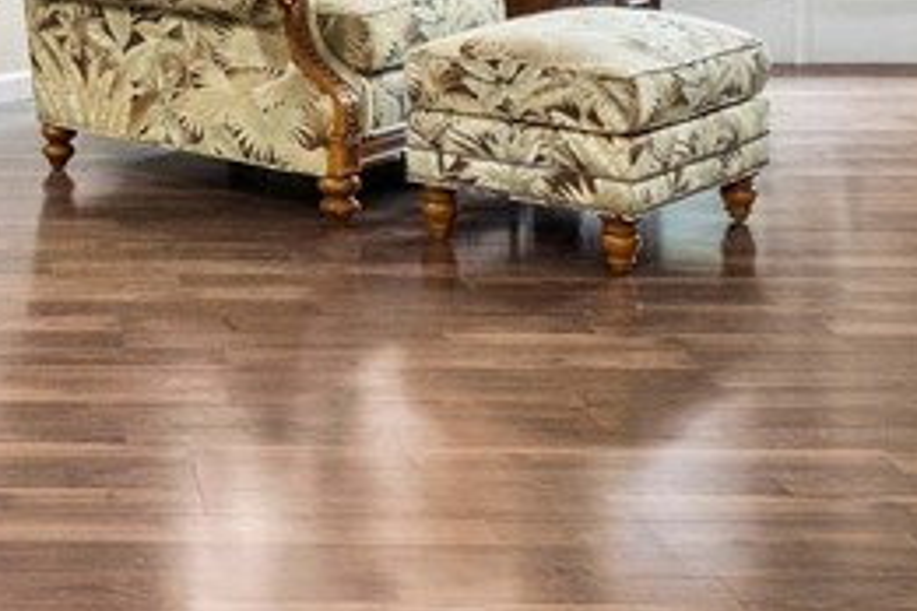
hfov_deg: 24.4
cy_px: -293
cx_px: -77
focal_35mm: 78
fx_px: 1987
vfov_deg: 16.1
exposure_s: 1/8
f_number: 6.7
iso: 2000
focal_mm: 12
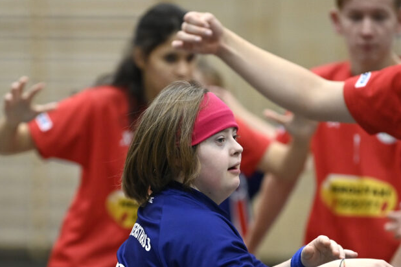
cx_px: 248
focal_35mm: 291
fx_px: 3240
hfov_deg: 7.1
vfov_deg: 4.7
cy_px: 145
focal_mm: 200
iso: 3200
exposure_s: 1/640
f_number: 3.2
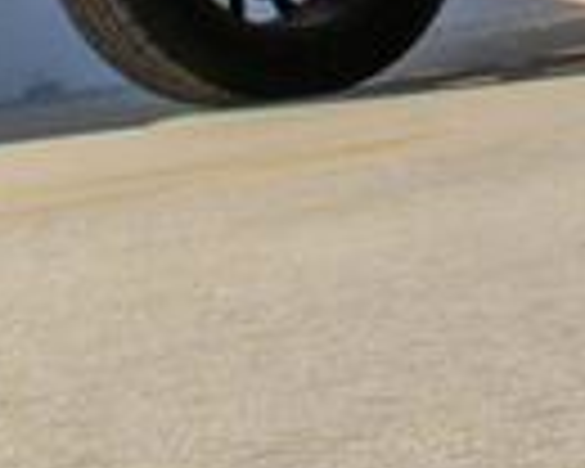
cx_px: 842
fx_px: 3463
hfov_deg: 9.4
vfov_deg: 7.1
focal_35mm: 200
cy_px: -844
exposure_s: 1/800
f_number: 9
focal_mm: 18
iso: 200
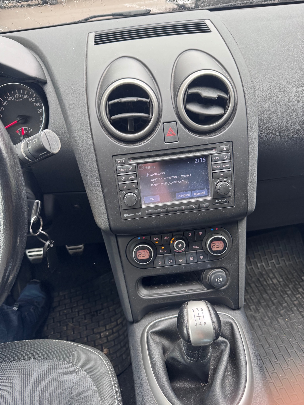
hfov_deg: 56.8
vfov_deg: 71.6
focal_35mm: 24
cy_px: 202
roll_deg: +3.7
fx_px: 281
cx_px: 152
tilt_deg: -39.0
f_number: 1.78
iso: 160
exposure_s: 1/120
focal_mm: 6.76
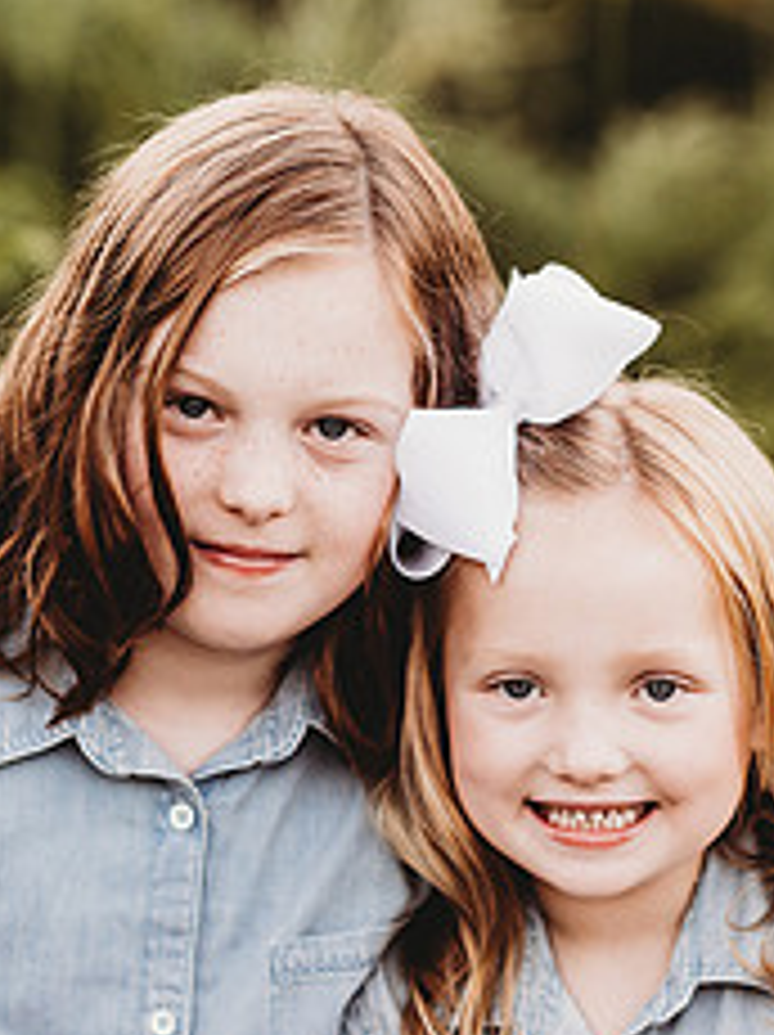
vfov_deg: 12.3
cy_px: 891
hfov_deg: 9.3
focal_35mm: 160
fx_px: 4779
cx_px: 432
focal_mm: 85
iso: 125
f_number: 2.2
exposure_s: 1/200
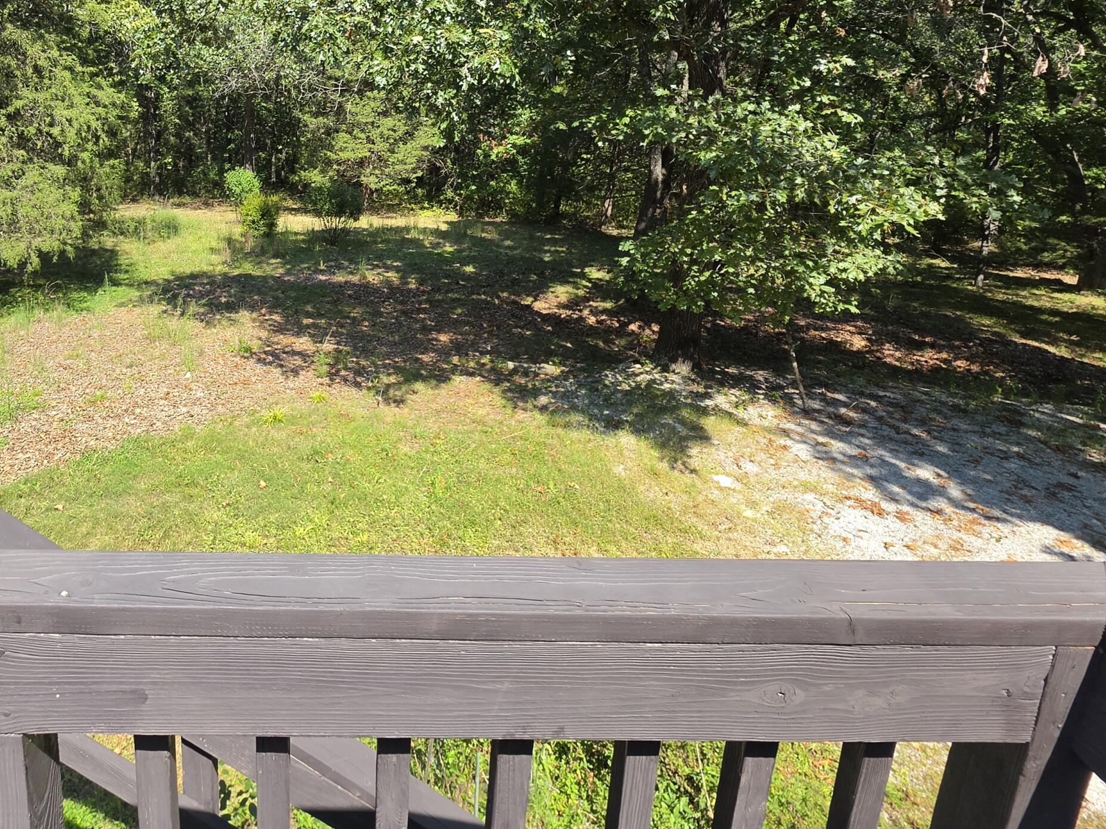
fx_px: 671
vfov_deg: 59.8
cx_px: 351
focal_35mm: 21
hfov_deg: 76.0
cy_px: 199
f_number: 1.9
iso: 32
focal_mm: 2.2
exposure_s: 1/643
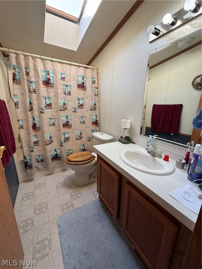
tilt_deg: -14.0
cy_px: 134
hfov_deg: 85.7
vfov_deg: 102.1
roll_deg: -0.3
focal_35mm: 14
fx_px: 109
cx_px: 101
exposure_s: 1/99
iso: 125
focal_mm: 2.22
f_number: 2.2
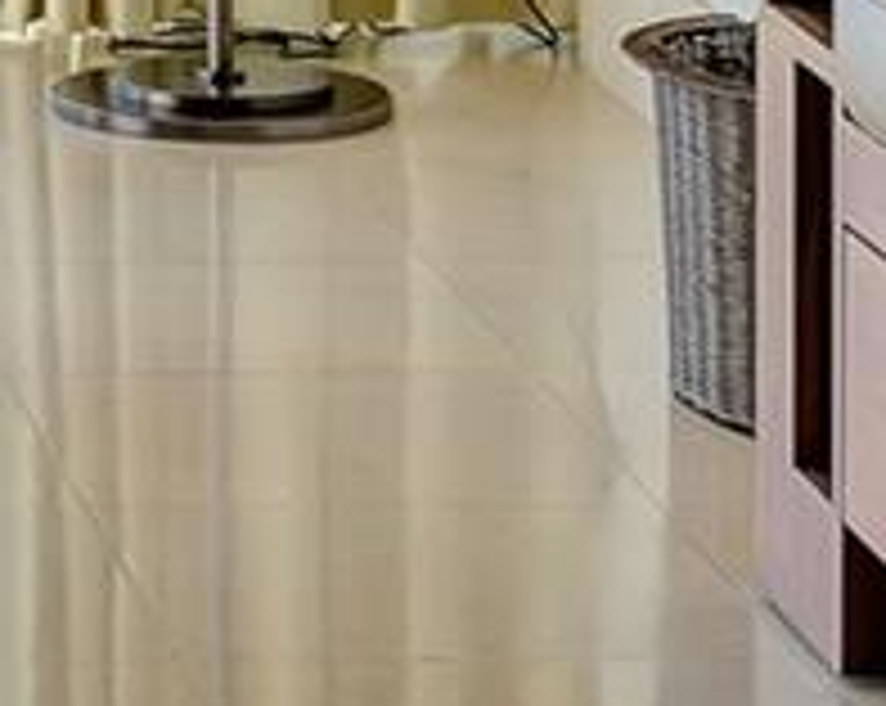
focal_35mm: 267
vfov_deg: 5.7
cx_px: -1016
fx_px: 6991
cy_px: -688
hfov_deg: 7.0
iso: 100
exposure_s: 1/40
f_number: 6.3
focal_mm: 35
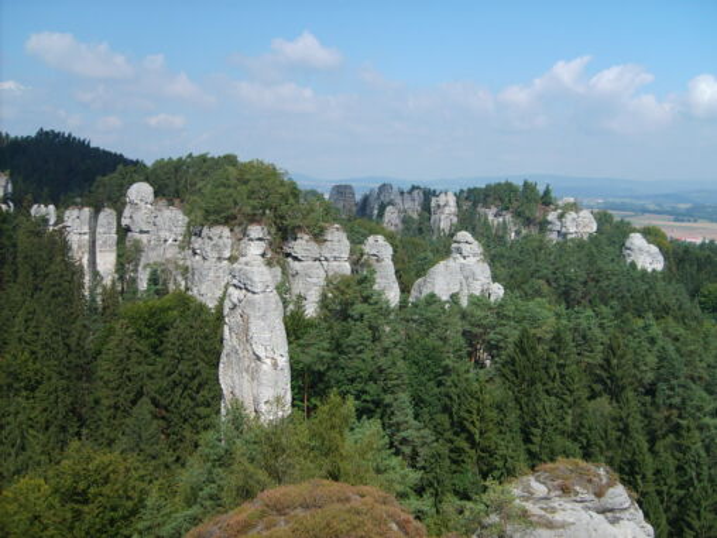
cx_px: 358
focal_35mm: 35
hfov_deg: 52.6
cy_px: 269
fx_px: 725
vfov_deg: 40.7
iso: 50
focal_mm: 5.8
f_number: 2.8
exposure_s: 1/1000
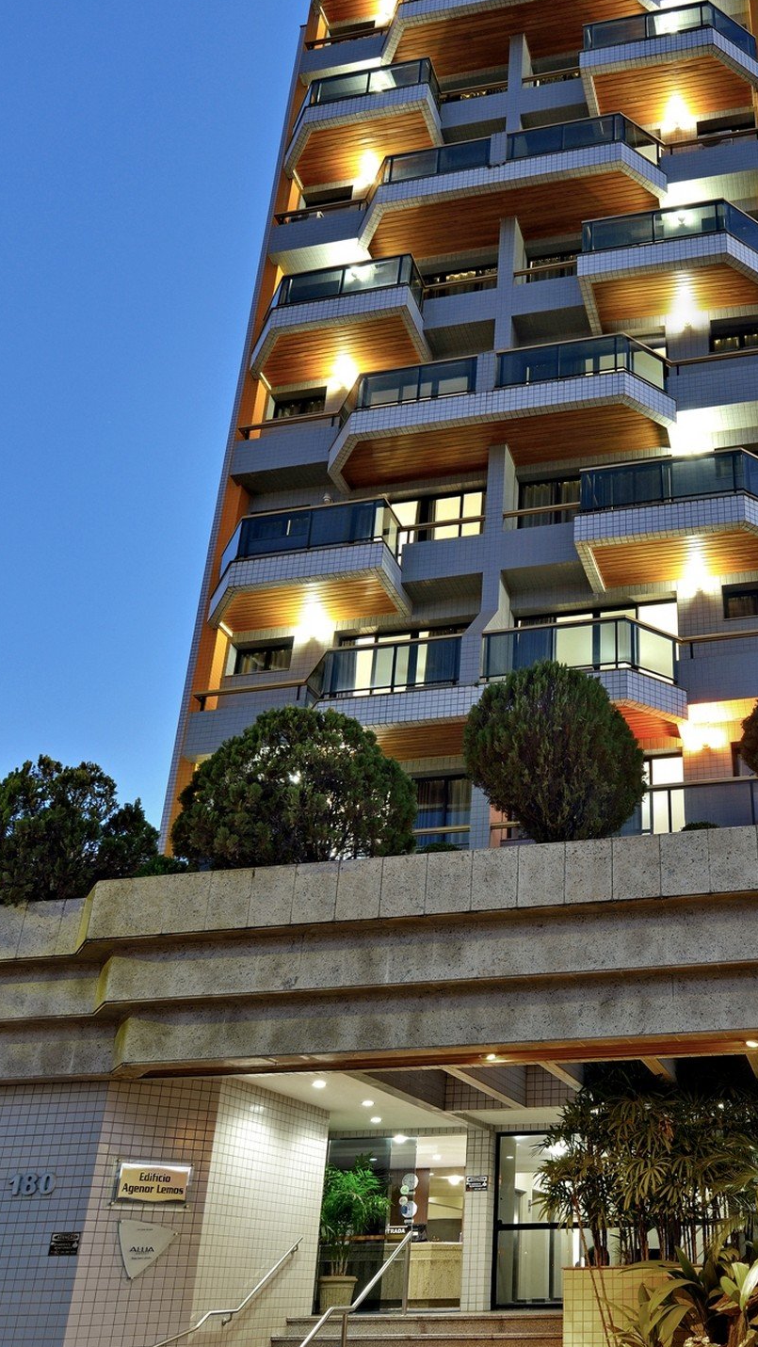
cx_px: 637
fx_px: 965
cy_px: 574
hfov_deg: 40.6
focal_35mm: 27
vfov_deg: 69.5
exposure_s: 10
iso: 100
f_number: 11
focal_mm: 18
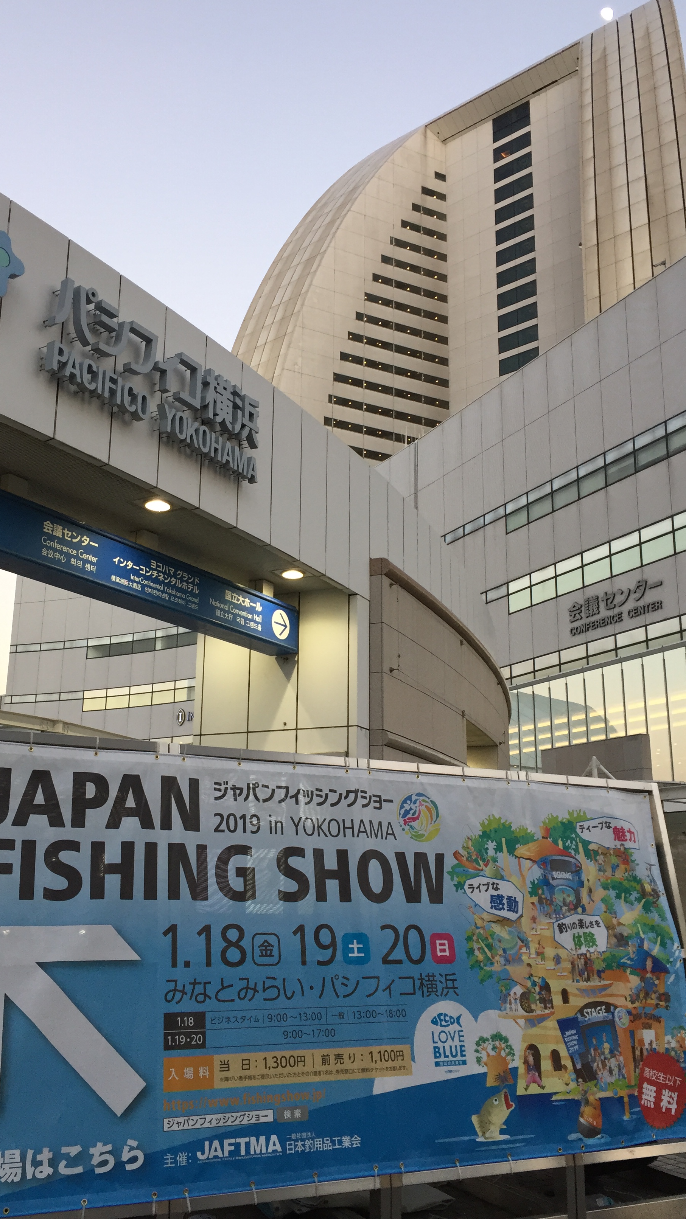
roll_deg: -1.2
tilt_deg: +15.8
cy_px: 603
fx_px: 1035
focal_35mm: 32
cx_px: 319
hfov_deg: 36.7
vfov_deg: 61.0
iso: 32
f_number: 2.2
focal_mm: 4.15
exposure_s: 1/40
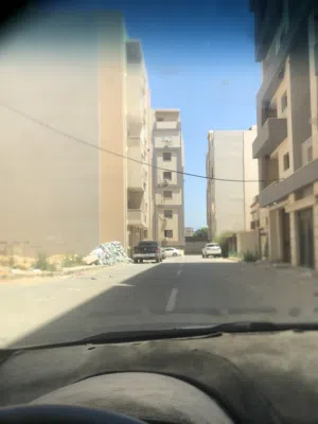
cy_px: 212
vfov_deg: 63.4
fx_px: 343
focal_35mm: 28
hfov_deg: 49.7
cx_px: 159
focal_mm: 4
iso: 20
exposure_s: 1/960
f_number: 1.8
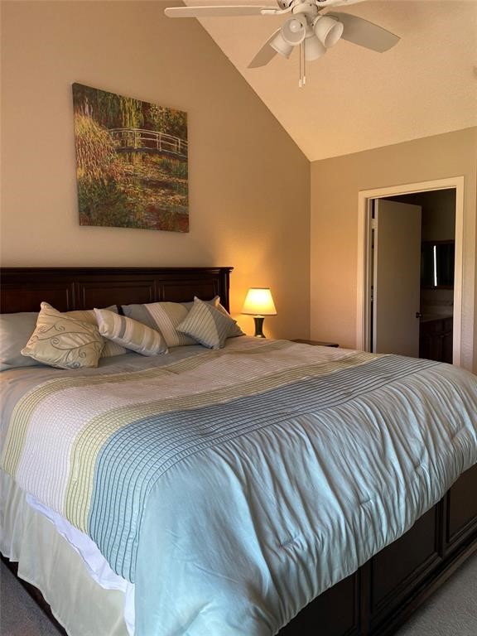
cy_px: 318
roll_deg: -0.6
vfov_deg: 67.3
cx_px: 238
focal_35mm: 26
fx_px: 478
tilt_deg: -4.8
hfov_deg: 53.1
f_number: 1.8
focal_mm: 4.25
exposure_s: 1/60
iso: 100
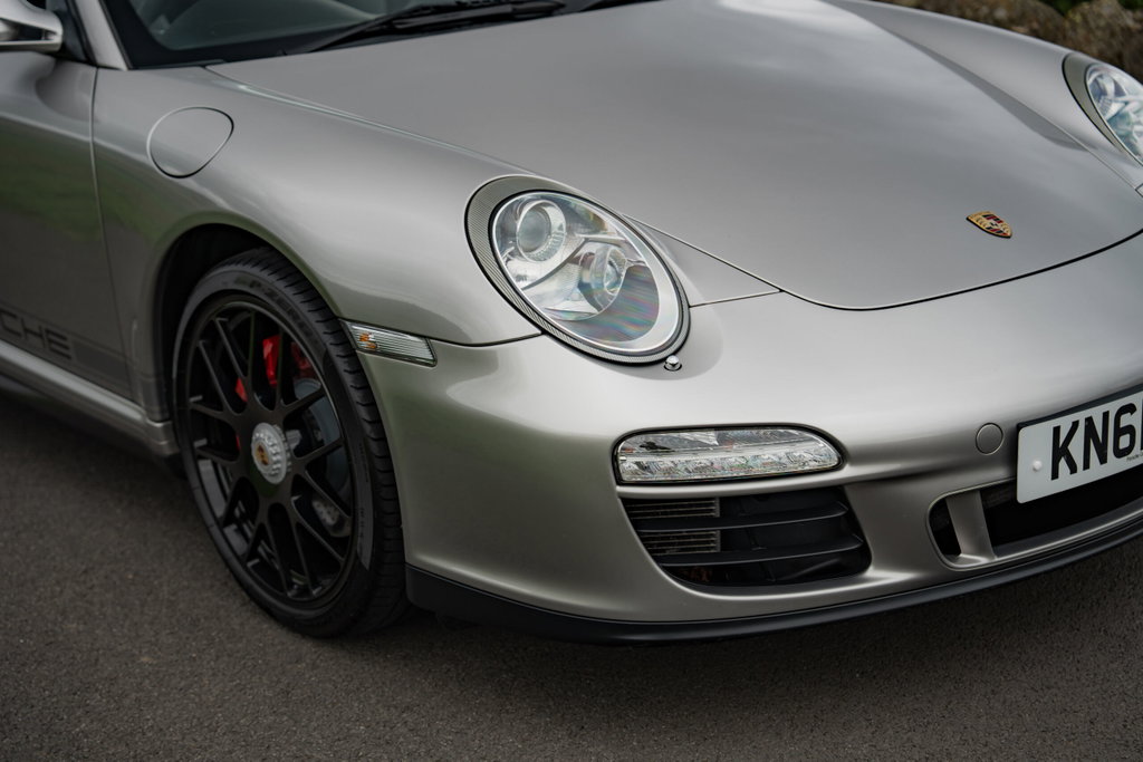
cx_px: 572
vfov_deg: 21.9
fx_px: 1969
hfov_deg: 32.4
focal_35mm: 62
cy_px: 381
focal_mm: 62
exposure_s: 1/500
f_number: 2.8
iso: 100
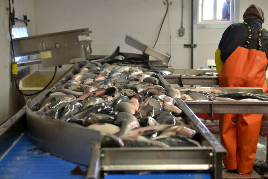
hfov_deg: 27.0
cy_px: 90
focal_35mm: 75
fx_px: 558
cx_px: 134
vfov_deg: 18.2
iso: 400
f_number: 4.5
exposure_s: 1/80
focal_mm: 50
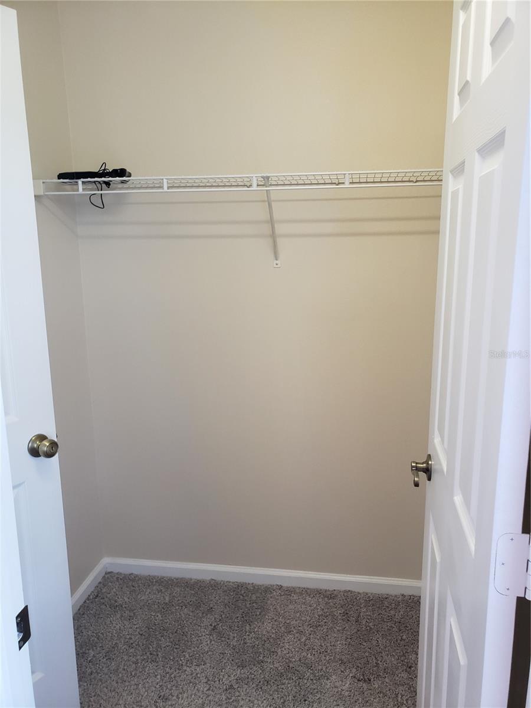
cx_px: 266
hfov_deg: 53.1
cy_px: 354
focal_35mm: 26
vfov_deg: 67.3
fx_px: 532
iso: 250
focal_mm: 4.3
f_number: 2.4
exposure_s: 1/40
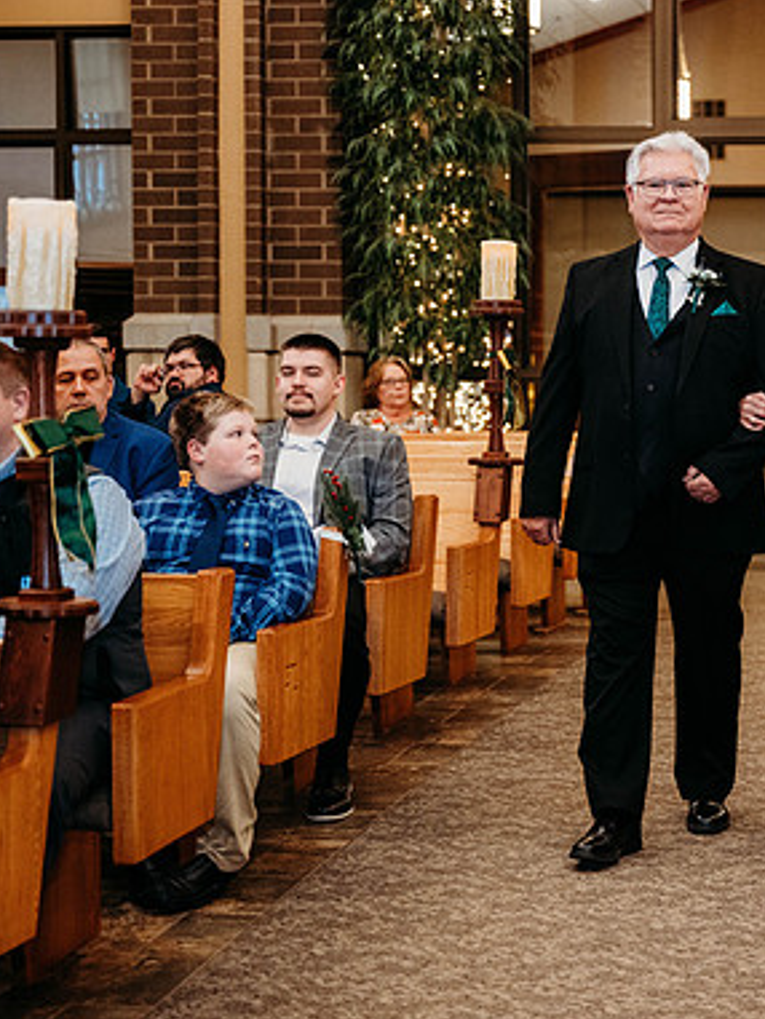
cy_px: 510
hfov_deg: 18.3
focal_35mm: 79
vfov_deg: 24.7
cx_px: 712
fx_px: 2327
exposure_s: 1/200
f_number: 2.8
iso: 2000
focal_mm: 54
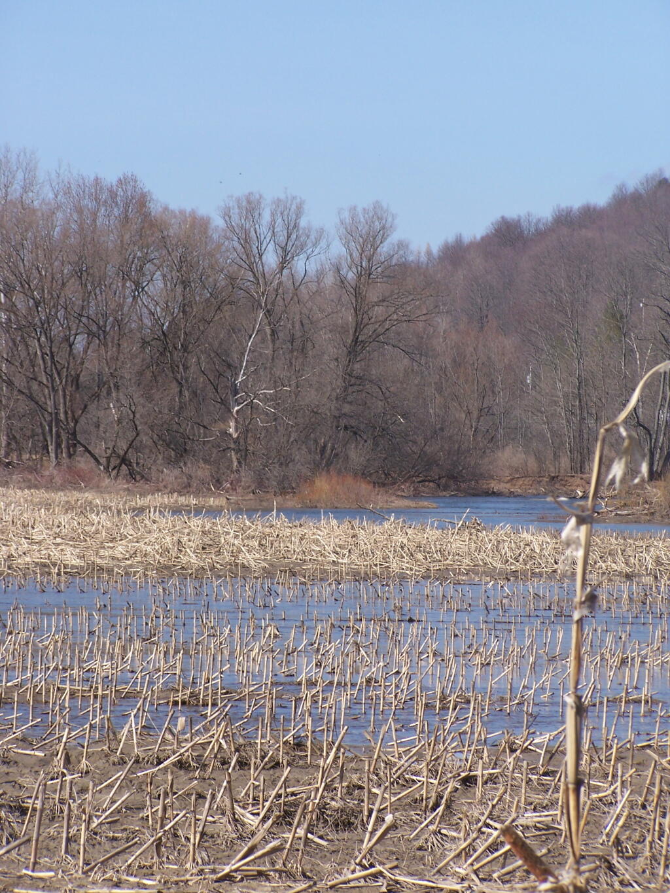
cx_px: 335
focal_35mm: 189
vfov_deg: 10.5
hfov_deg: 7.9
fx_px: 4877
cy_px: 446
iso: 80
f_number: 4.5
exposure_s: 1/640
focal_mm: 31.3
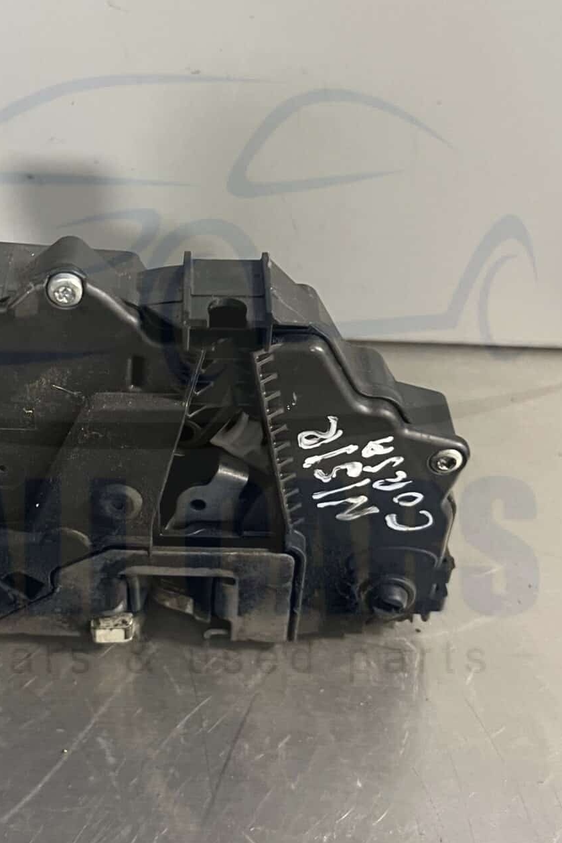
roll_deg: -1.2
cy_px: 396
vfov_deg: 44.5
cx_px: 169
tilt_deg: -40.0
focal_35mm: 44
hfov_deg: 30.2
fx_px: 1031
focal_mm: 5.1
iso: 500
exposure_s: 1/50
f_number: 1.6
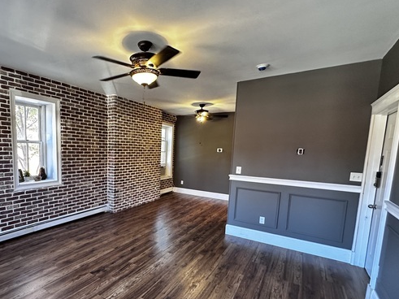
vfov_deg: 68.2
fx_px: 219
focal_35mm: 19
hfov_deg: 82.5
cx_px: 141
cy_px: 175
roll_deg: -1.2
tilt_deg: -6.6
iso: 250
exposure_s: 1/60
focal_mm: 2.22
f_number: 2.2
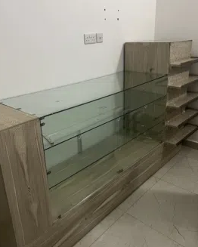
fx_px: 227
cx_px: 96
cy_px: 115
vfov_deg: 57.1
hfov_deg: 47.1
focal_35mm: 31
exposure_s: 1/50
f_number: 1.5
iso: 500
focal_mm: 5.7
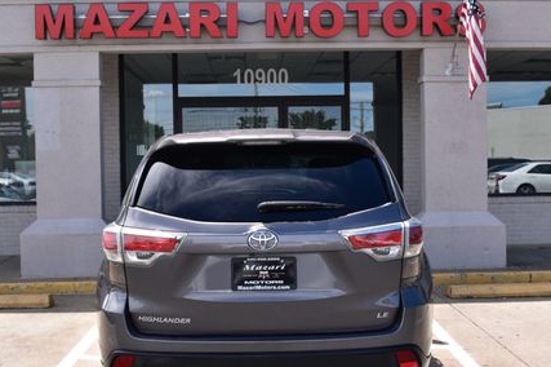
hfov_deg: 38.4
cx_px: 285
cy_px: 190
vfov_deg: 26.1
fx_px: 791
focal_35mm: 52
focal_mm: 23
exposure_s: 1/320
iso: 400
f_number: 10
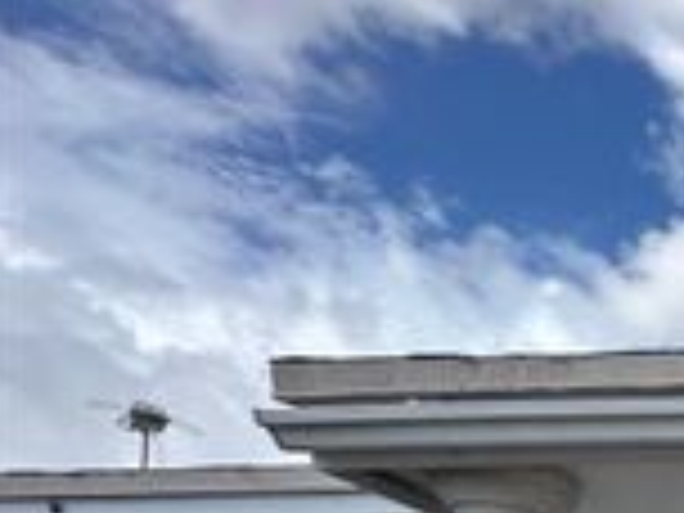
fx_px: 909
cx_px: 1116
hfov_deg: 25.4
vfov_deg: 24.5
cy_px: 767
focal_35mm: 46
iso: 50
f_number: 2.2
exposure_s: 1/824
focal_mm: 2.22
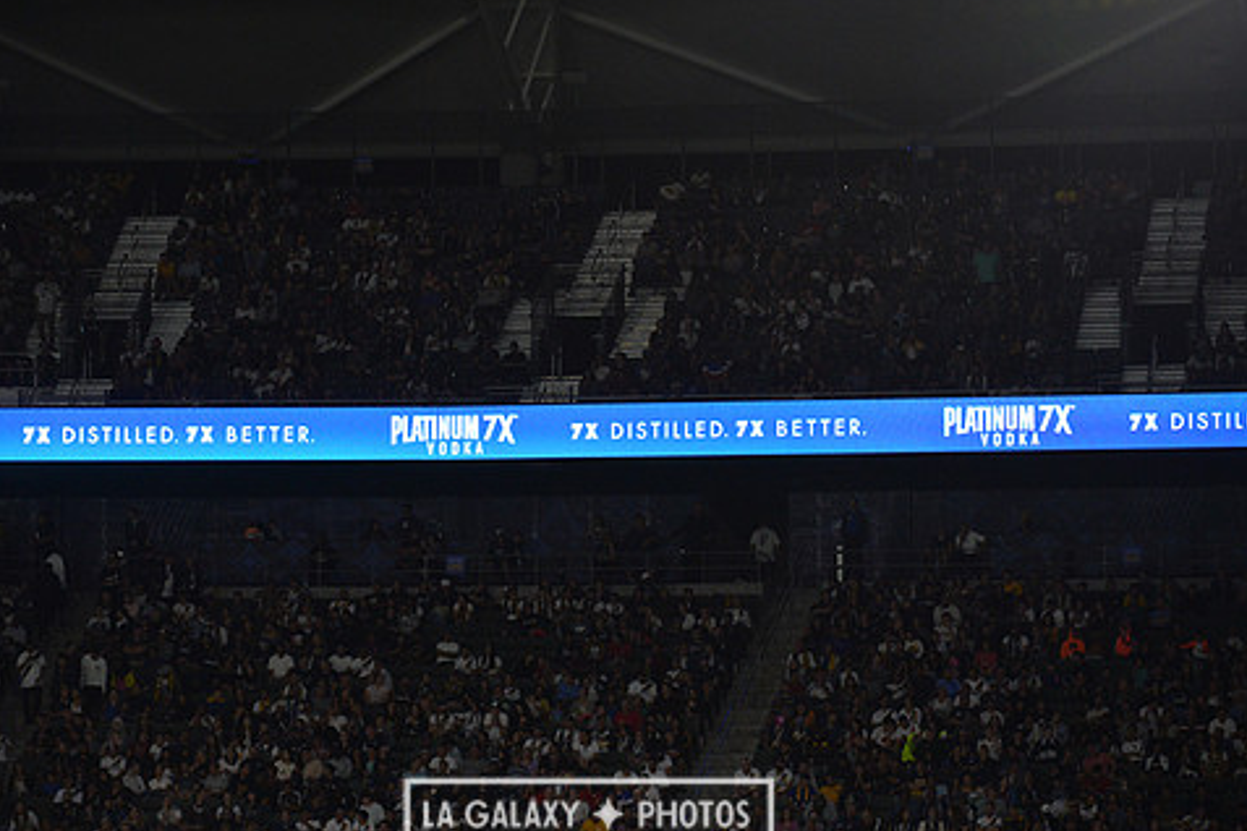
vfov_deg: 9.4
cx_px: 588
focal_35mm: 146
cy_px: 422
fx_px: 5057
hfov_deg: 14.1
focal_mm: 120
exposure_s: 1/3200
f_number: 2.8
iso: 1600
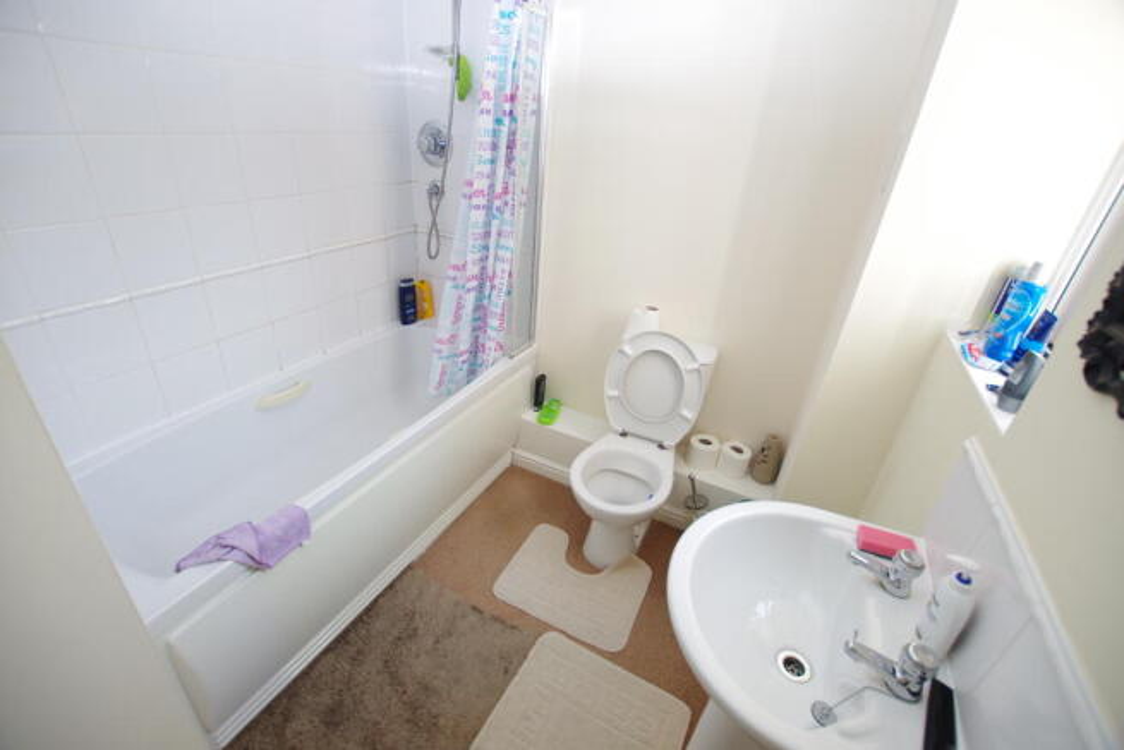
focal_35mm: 15
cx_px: 562
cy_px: 375
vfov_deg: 77.4
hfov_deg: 100.4
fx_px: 468
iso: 100
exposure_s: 1/25
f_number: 3.5
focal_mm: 10
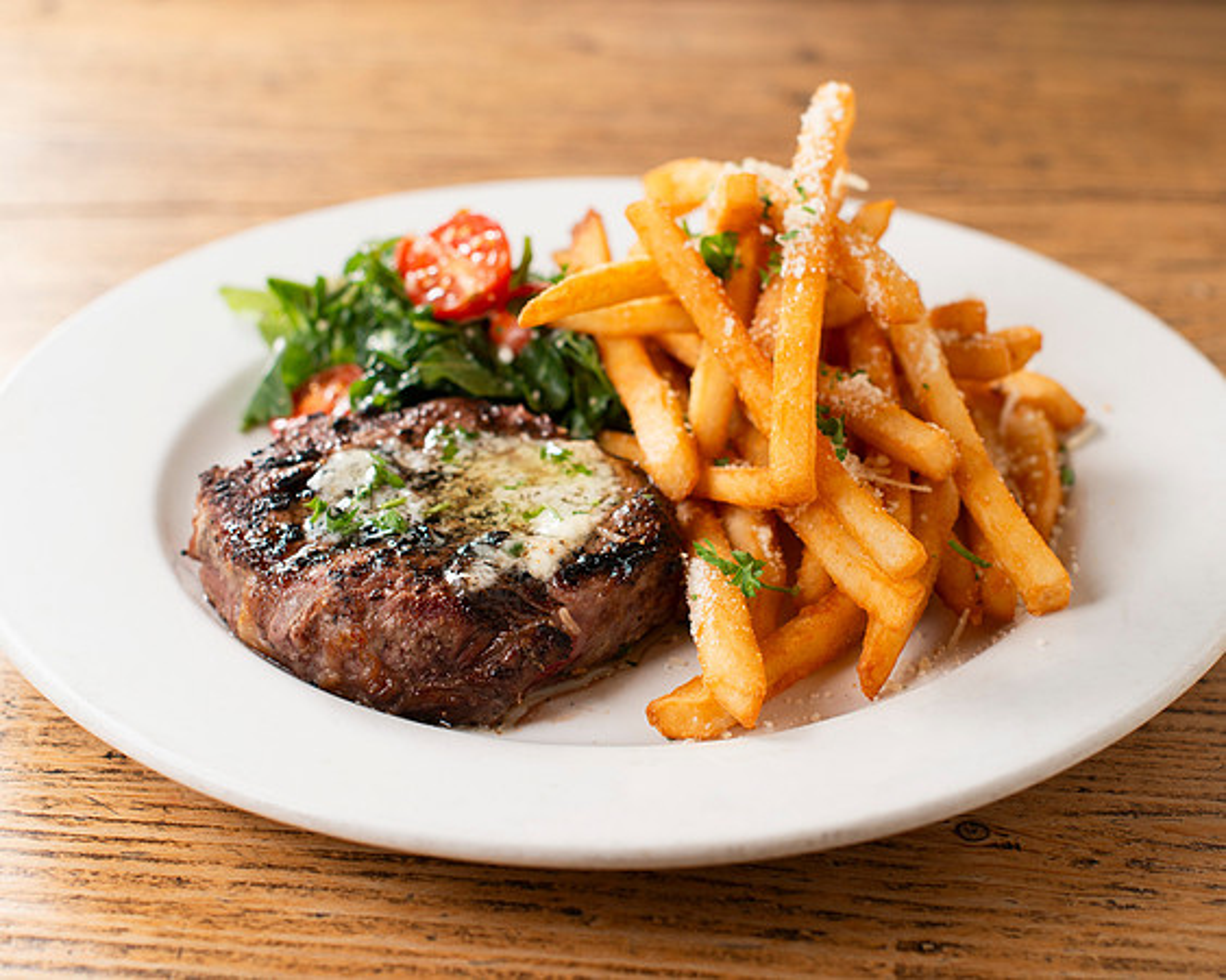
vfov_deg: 22.6
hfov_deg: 28.1
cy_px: 459
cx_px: 651
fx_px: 2450
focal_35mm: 68
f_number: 4
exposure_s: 1/250
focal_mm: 50
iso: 200
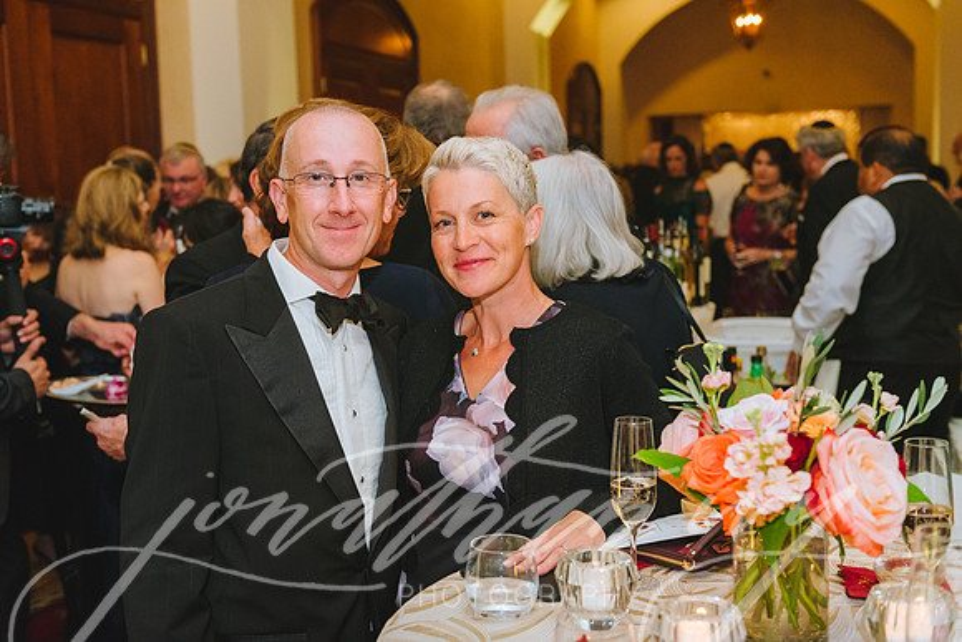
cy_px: 321
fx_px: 1203
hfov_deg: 43.6
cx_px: 481
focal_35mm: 45
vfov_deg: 29.9
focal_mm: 45
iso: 3200
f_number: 4
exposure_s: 1/125
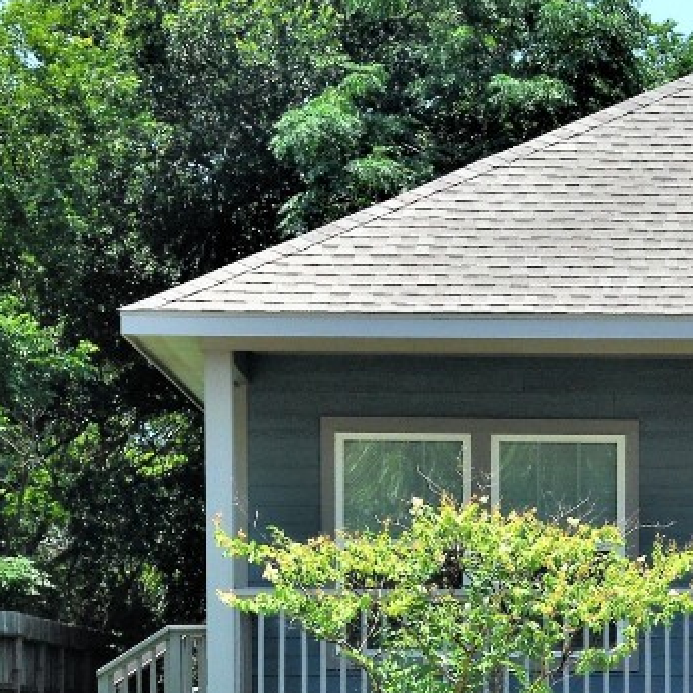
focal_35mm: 170
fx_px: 3850
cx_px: 961
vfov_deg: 10.2
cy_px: 723
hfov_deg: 10.0
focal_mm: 40
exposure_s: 1/200
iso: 200
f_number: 14
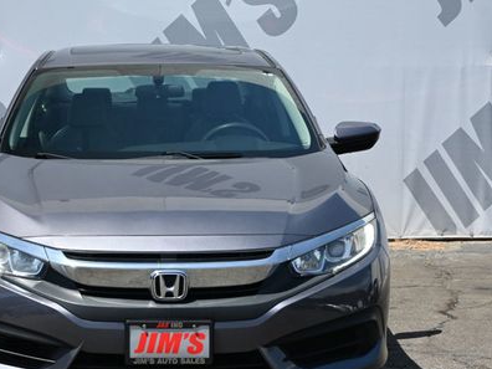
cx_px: 166
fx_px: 1290
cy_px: 204
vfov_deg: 16.3
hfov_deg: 21.5
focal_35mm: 91
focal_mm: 39
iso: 140
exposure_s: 1/250
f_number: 5.6
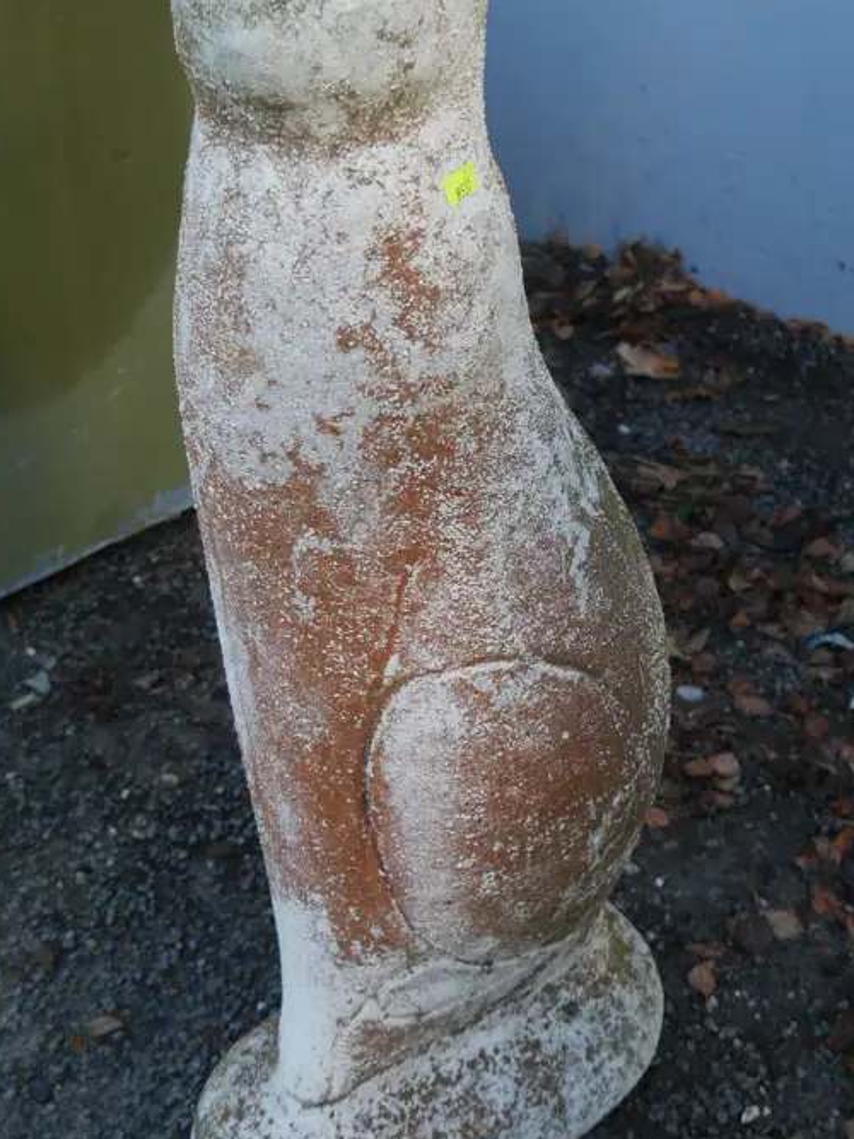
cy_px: 408
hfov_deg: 33.6
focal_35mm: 43
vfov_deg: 43.4
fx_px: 1415
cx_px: 418
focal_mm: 14
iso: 200
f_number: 3.5
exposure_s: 1/125
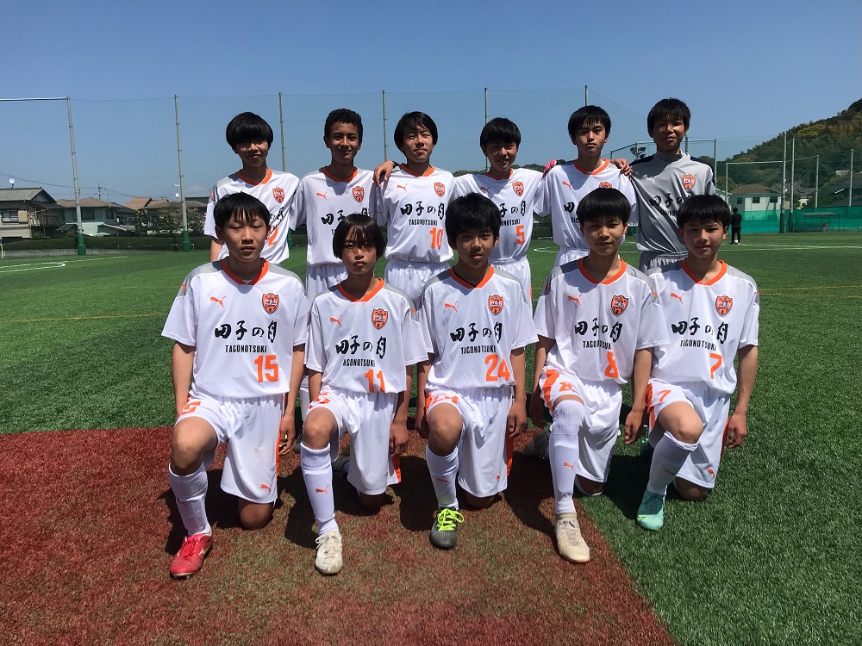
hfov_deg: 63.4
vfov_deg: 49.7
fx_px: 697
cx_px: 431
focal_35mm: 28
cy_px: 323
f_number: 1.8
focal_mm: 3.99
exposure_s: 1/5319
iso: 20
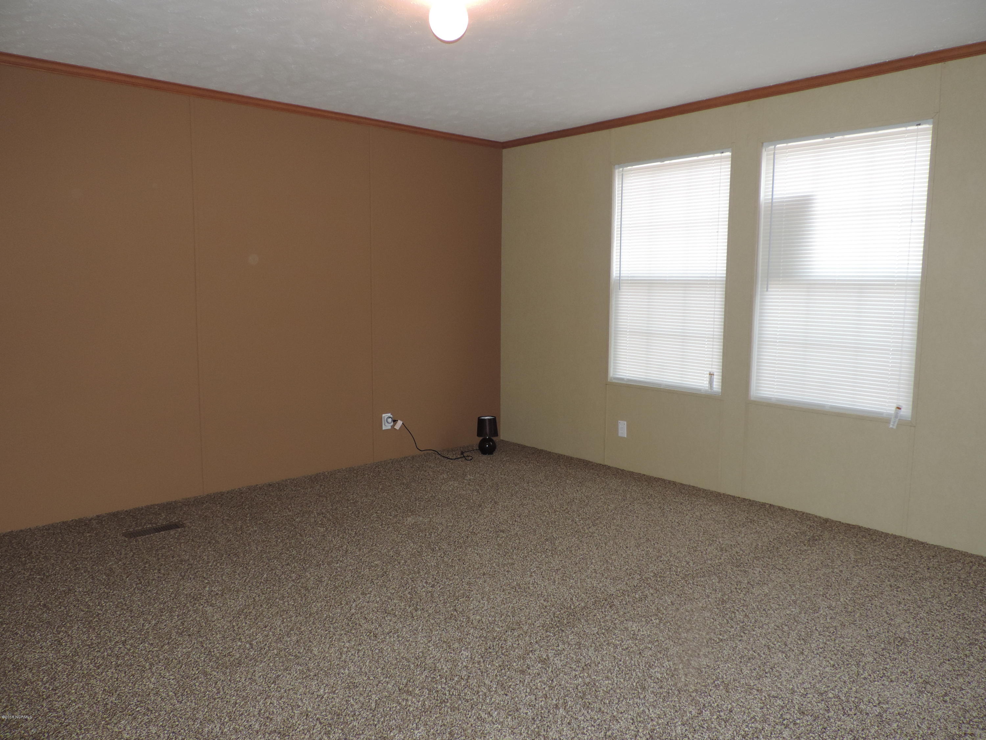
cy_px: 370
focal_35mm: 24
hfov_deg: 71.6
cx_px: 493
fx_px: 684
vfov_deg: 56.8
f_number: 3
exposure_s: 1/30
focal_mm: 4.3
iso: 200
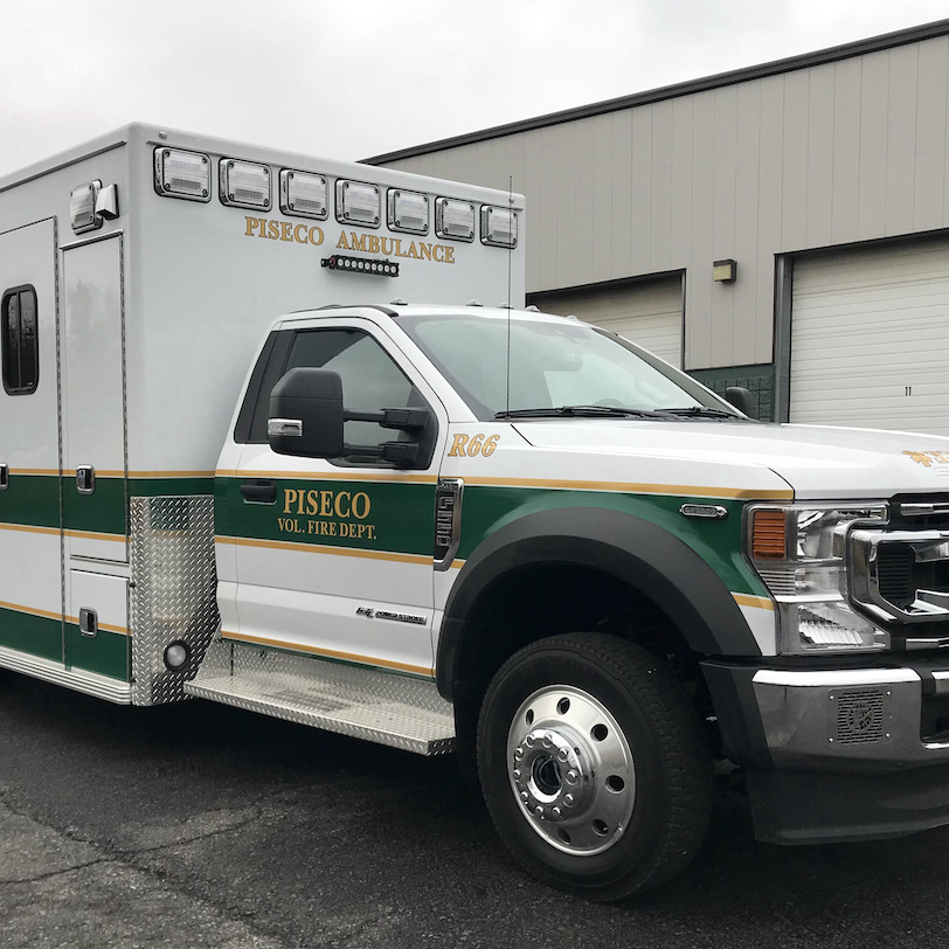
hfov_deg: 42.7
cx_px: 406
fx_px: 1210
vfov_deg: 42.8
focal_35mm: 39
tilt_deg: -2.1
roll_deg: -0.5
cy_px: 529
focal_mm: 3.99
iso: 20
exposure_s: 1/386
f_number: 1.8
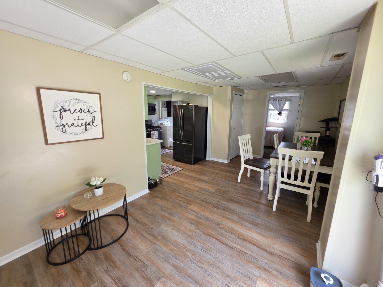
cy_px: 144
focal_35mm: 13
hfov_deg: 106.2
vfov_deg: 89.9
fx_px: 144
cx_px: 192
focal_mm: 2.2
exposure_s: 1/120
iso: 100
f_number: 1.9
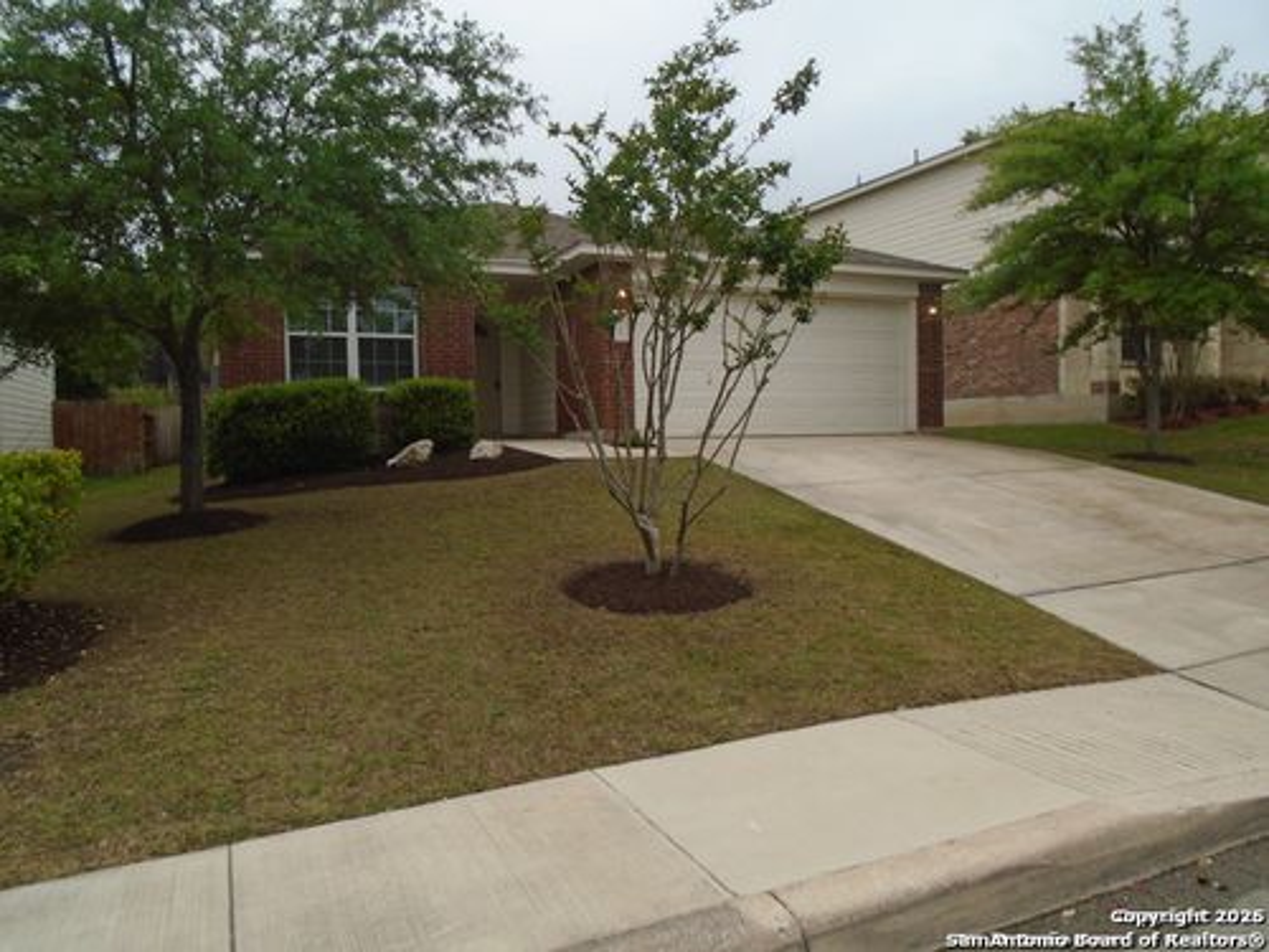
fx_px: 953
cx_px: 634
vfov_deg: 53.1
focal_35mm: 26
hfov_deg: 67.3
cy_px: 476
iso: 100
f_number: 3.2
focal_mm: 4.6
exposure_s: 1/640
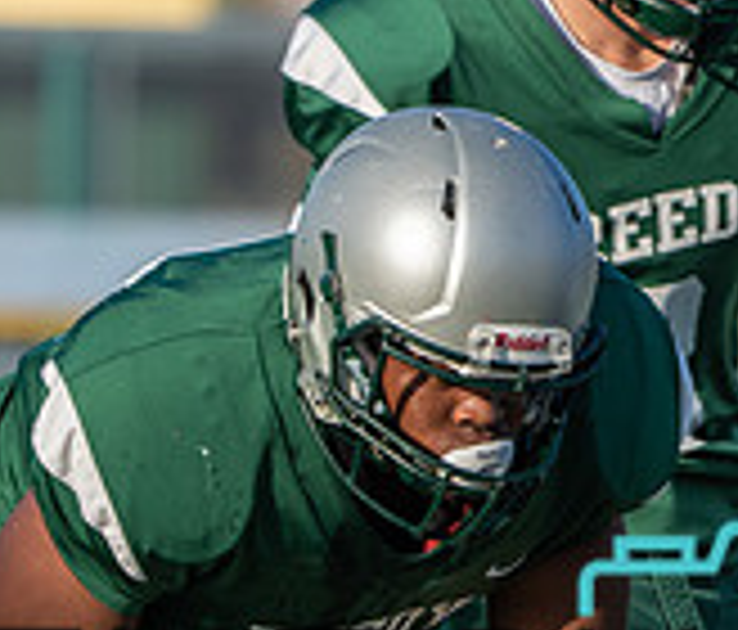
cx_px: 1113
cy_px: 795
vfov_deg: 1.3
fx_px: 28300
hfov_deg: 1.5
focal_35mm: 1262
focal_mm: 312
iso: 125
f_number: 5.6
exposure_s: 1/500
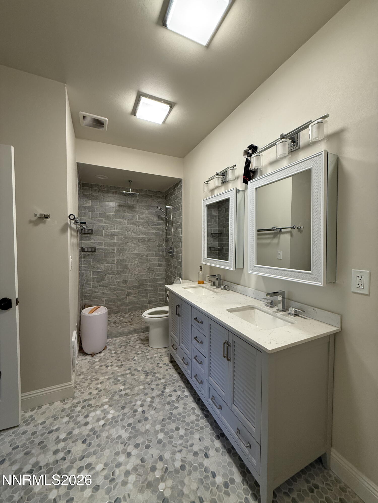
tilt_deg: -2.5
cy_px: 252
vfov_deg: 102.1
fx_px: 204
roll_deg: -0.4
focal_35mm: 14
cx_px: 189
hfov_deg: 85.7
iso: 200
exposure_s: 1/120
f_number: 2.2
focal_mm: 2.22
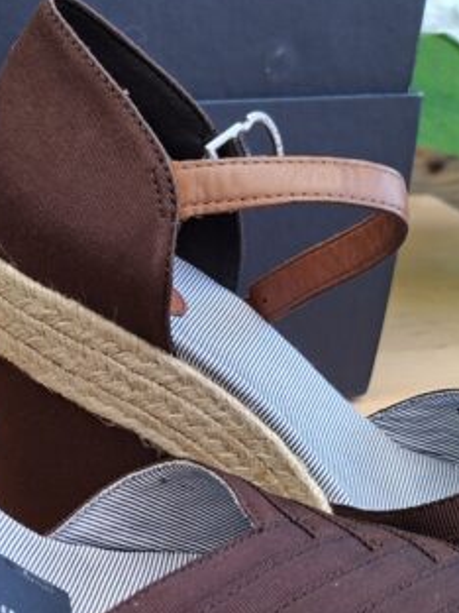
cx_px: 31
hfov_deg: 24.0
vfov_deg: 32.0
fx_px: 1043
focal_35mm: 59
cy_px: 475
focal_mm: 5.54
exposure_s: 1/120
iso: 64
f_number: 1.8
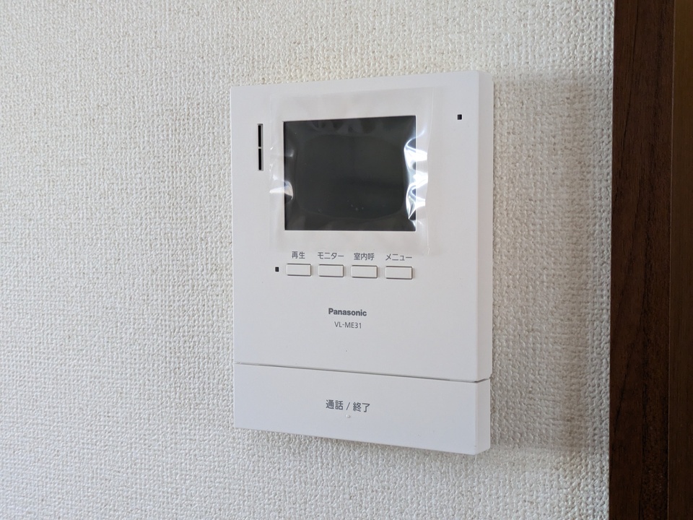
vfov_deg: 28.6
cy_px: 260
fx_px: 1021
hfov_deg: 37.5
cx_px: 346
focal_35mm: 51
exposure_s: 1/120
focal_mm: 5.43
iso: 304
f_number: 1.89
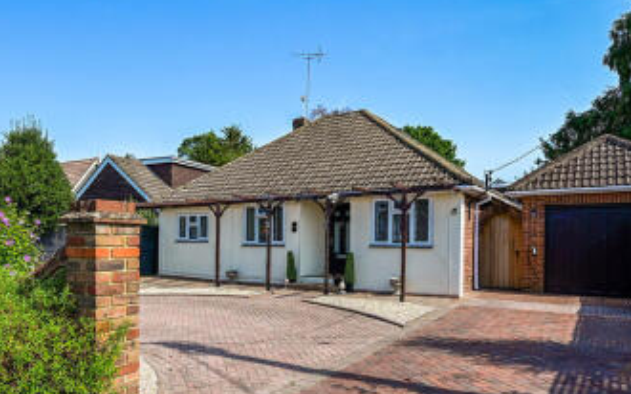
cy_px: 246
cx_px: 266
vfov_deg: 47.6
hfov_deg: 70.5
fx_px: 442
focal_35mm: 26
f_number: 5.6
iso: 400
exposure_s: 1/2000
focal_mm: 17.5
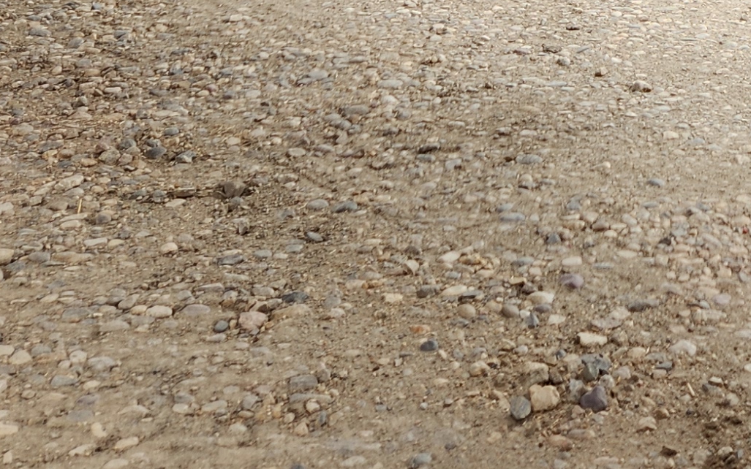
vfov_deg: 11.8
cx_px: 777
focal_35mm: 95
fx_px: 1944
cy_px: -577
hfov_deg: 21.0
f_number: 1.8
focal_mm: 5.4
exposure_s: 1/183
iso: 20
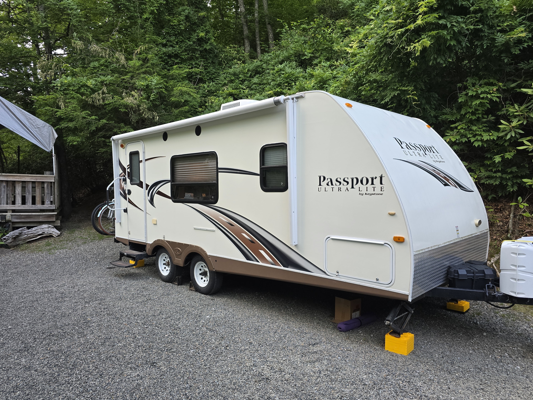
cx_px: 264
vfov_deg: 56.8
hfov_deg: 71.6
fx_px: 370
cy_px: 196
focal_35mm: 24
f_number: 1.7
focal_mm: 6.3
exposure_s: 1/180
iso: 160
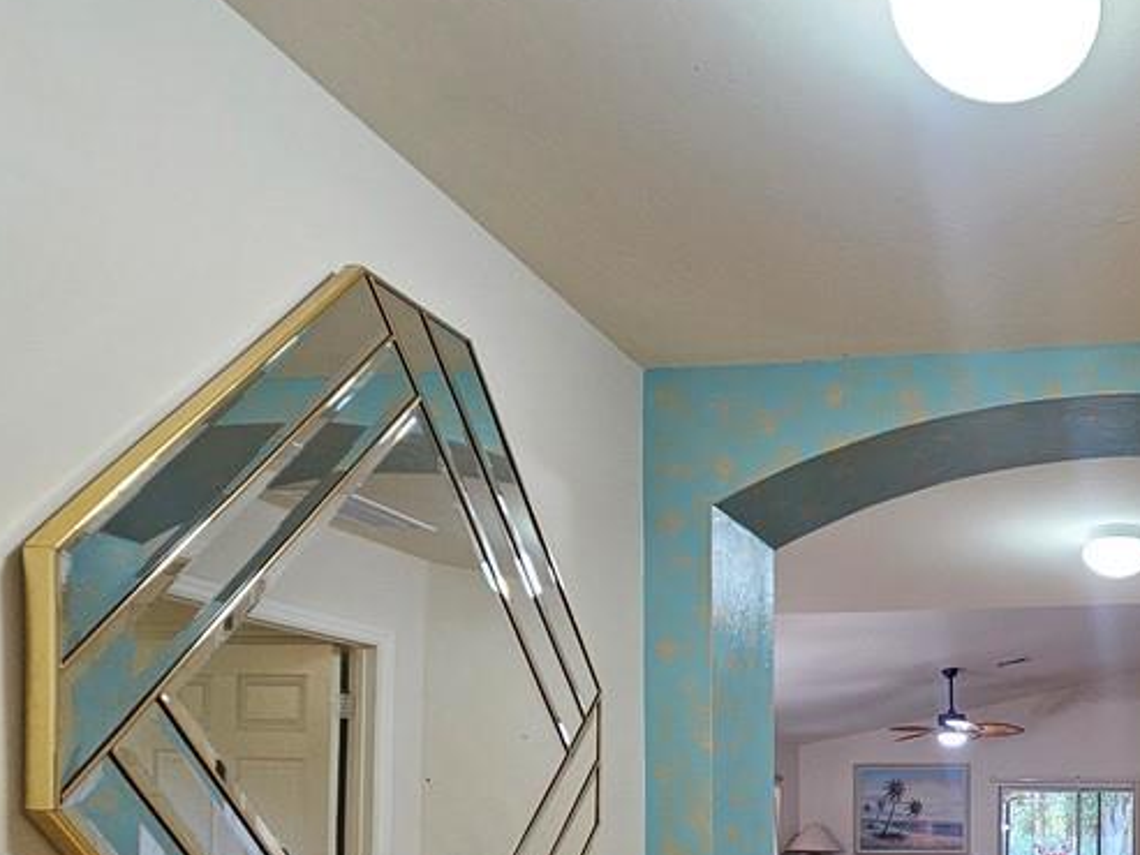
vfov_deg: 44.0
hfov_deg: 55.1
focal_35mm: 27
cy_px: 853
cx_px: 1061
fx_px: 889
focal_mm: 2.2
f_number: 2.2
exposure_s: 1/40
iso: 320
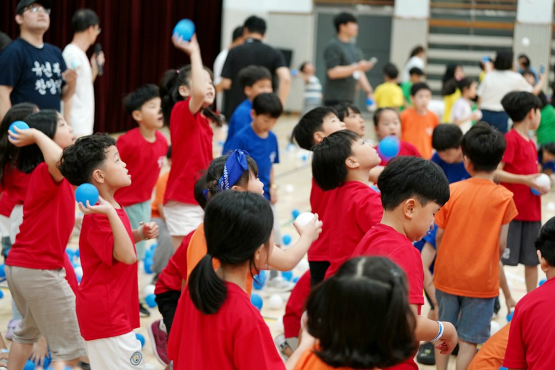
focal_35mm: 70
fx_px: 1079
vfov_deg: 19.5
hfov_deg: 28.8
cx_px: 278
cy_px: 185
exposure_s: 1/160
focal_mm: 70
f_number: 3.2
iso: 1600
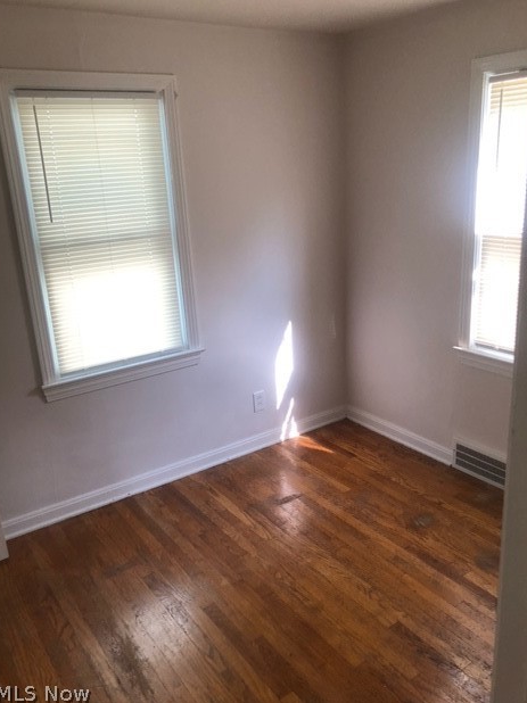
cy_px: 346
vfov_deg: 61.7
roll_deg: +2.4
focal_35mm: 29
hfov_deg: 48.2
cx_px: 263
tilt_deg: -15.6
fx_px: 589
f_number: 1.8
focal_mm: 3.99
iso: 25
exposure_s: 1/30
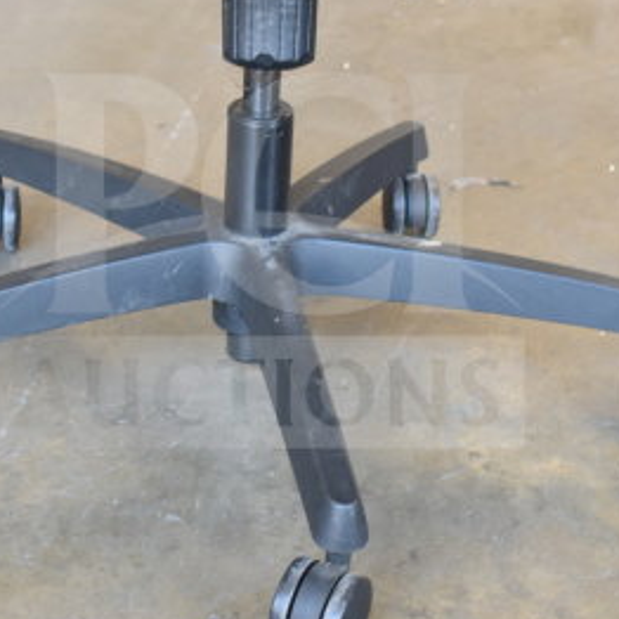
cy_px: 261
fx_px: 1679
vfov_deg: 20.9
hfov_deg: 20.9
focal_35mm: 83
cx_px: 258
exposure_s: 1/50
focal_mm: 28
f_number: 4.2
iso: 720
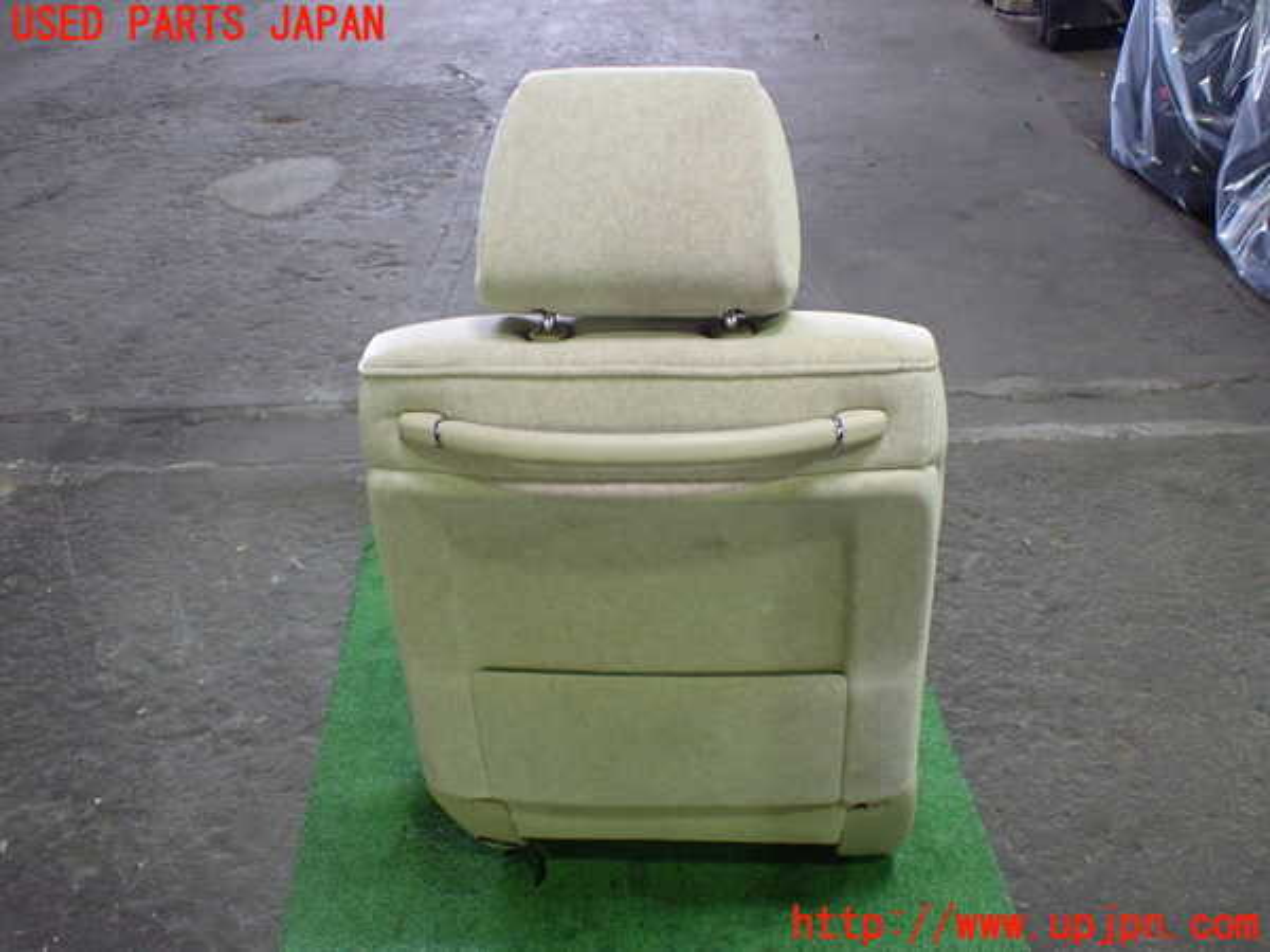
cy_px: 476
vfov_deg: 46.8
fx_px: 1101
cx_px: 635
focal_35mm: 30
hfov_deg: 60.0
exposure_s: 1/100
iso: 800
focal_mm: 5.4
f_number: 2.3
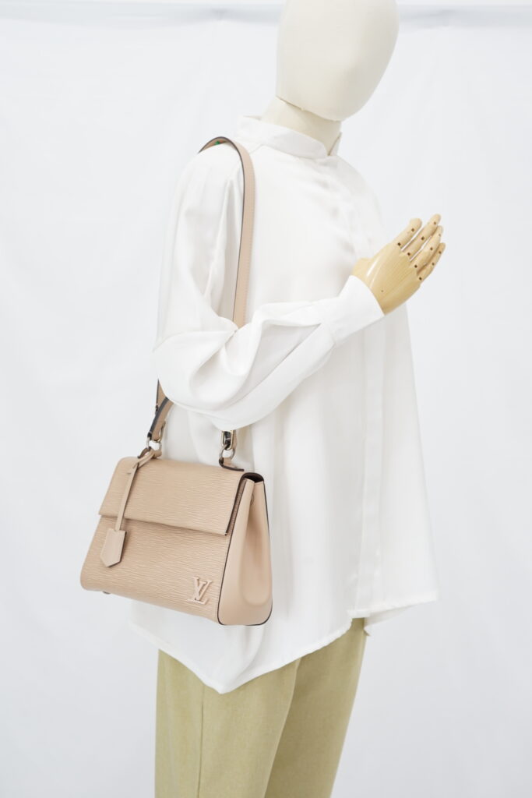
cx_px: 266
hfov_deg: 27.0
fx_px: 1108
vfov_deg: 39.6
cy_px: 399
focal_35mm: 50
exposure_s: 1/8
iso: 640
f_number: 6.3
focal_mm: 50
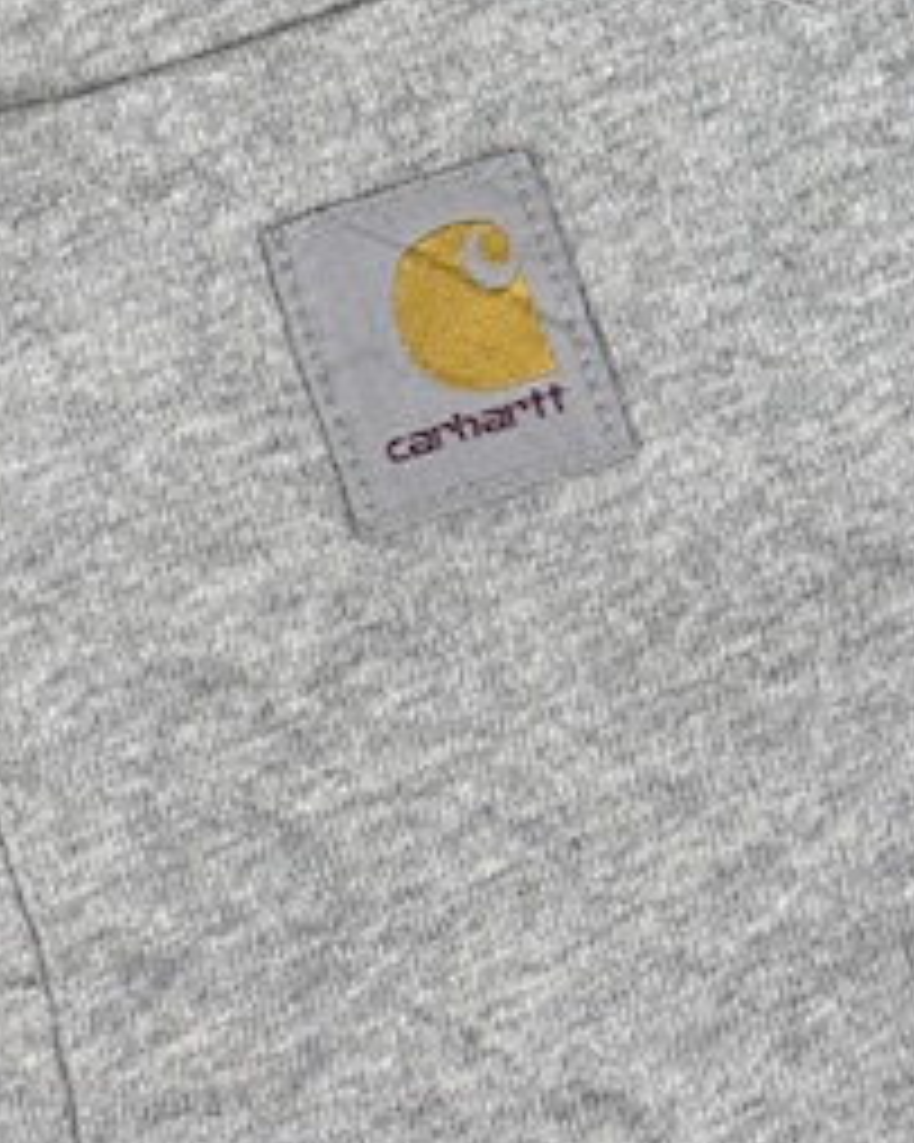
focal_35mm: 118
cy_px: -63
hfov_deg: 13.0
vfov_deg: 15.9
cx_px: 329
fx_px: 3992
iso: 80
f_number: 1.78
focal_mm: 6.76
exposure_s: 1/100
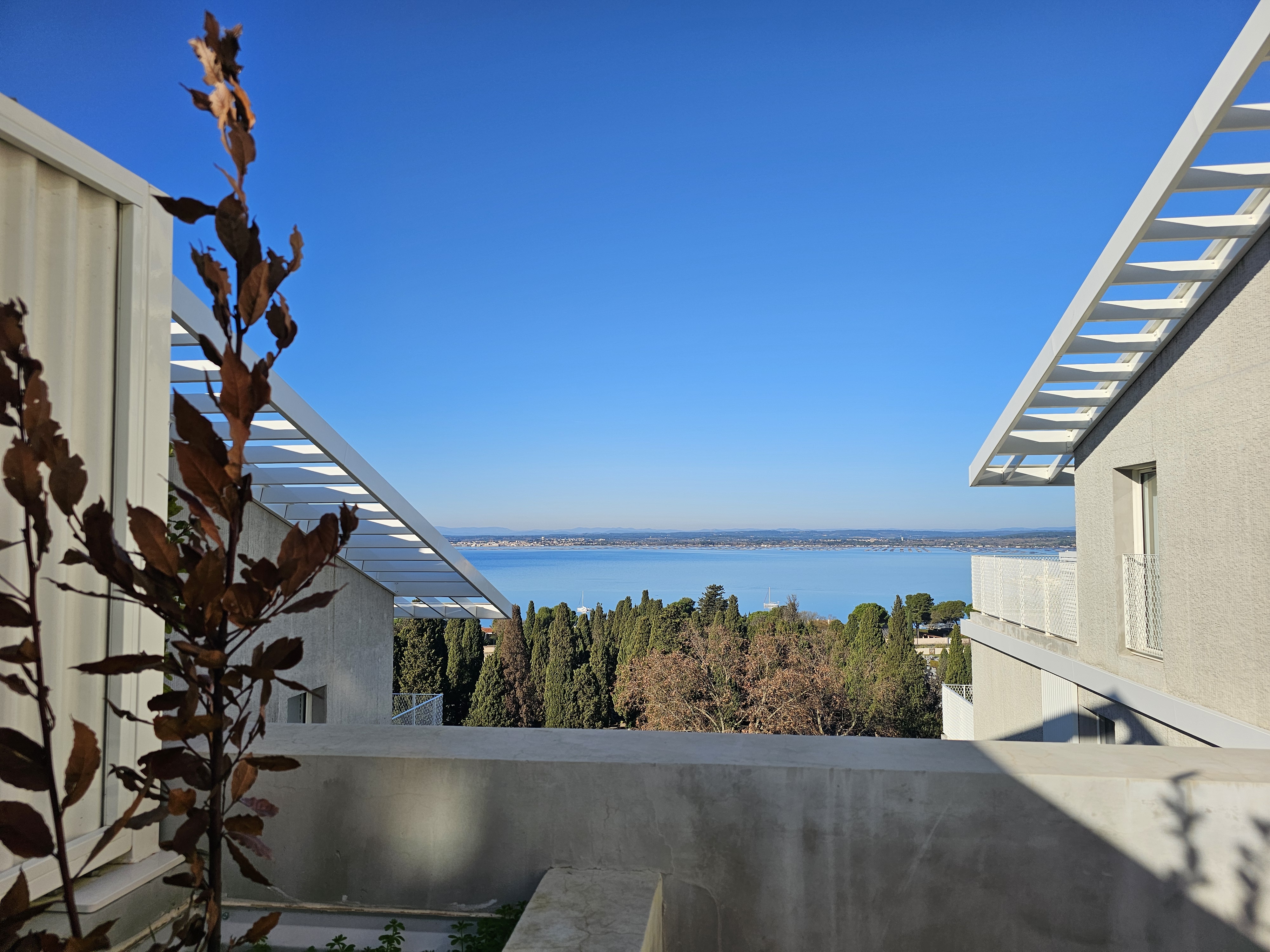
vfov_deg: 58.9
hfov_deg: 73.9
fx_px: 844
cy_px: 476
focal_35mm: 23
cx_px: 635
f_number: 1.7
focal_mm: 6.3
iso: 20
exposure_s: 1/2000
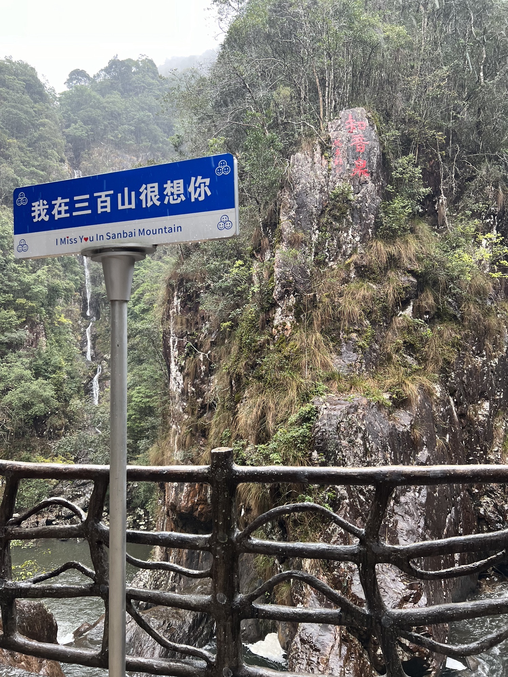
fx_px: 509
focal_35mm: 26
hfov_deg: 53.1
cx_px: 254
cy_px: 338
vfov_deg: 67.3
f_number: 1.5
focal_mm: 5.7
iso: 125
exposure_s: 1/121
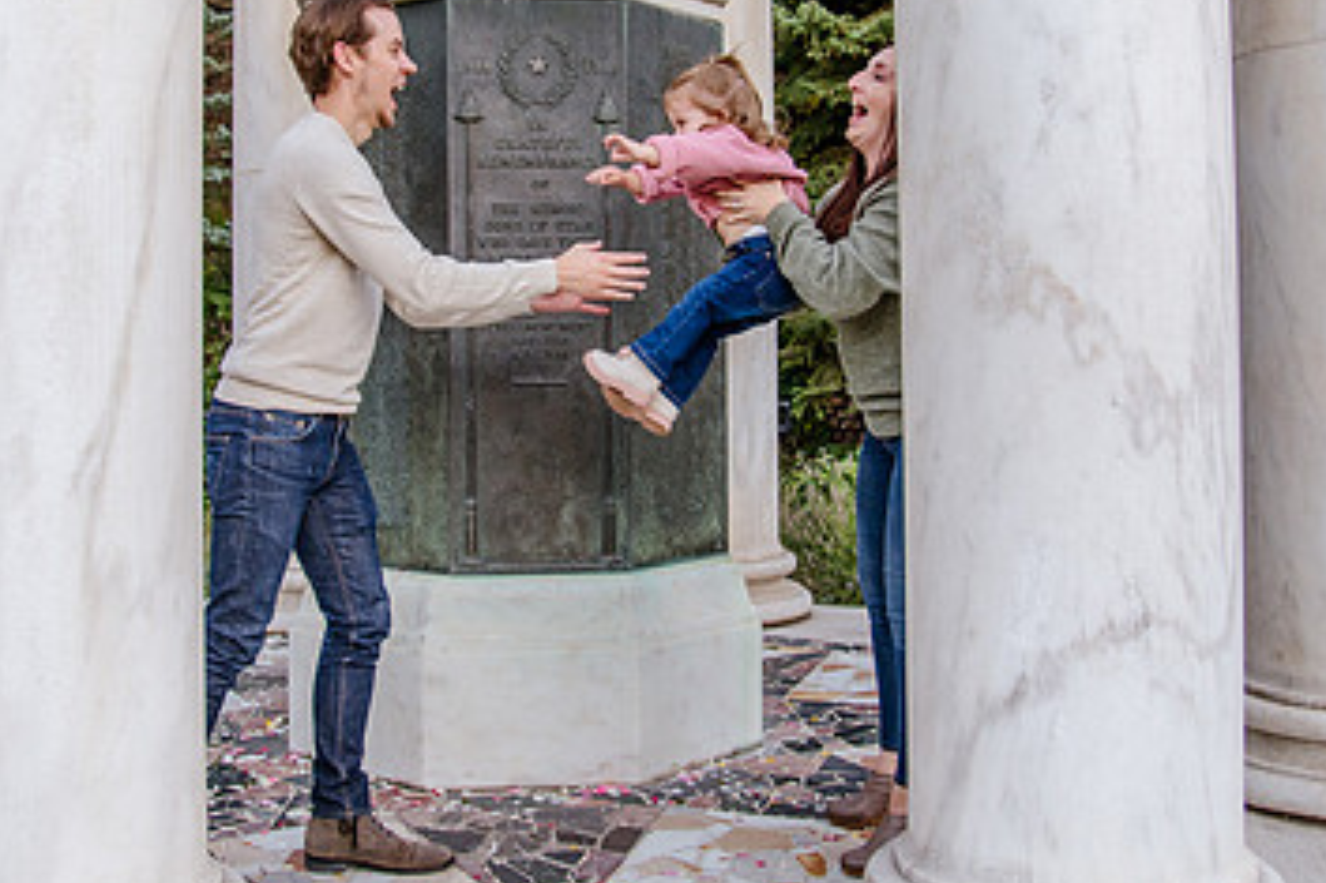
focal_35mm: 43
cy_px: 306
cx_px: 593
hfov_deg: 45.4
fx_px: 1583
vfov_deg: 31.0
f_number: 4
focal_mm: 24
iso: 500
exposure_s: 1/160
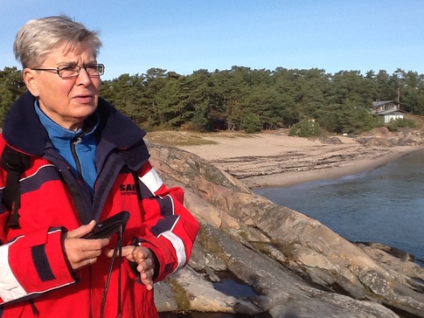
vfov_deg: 32.9
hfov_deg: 42.9
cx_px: 212
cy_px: 159
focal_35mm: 44
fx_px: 539
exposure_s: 1/1115
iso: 40
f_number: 2.4
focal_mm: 2.03
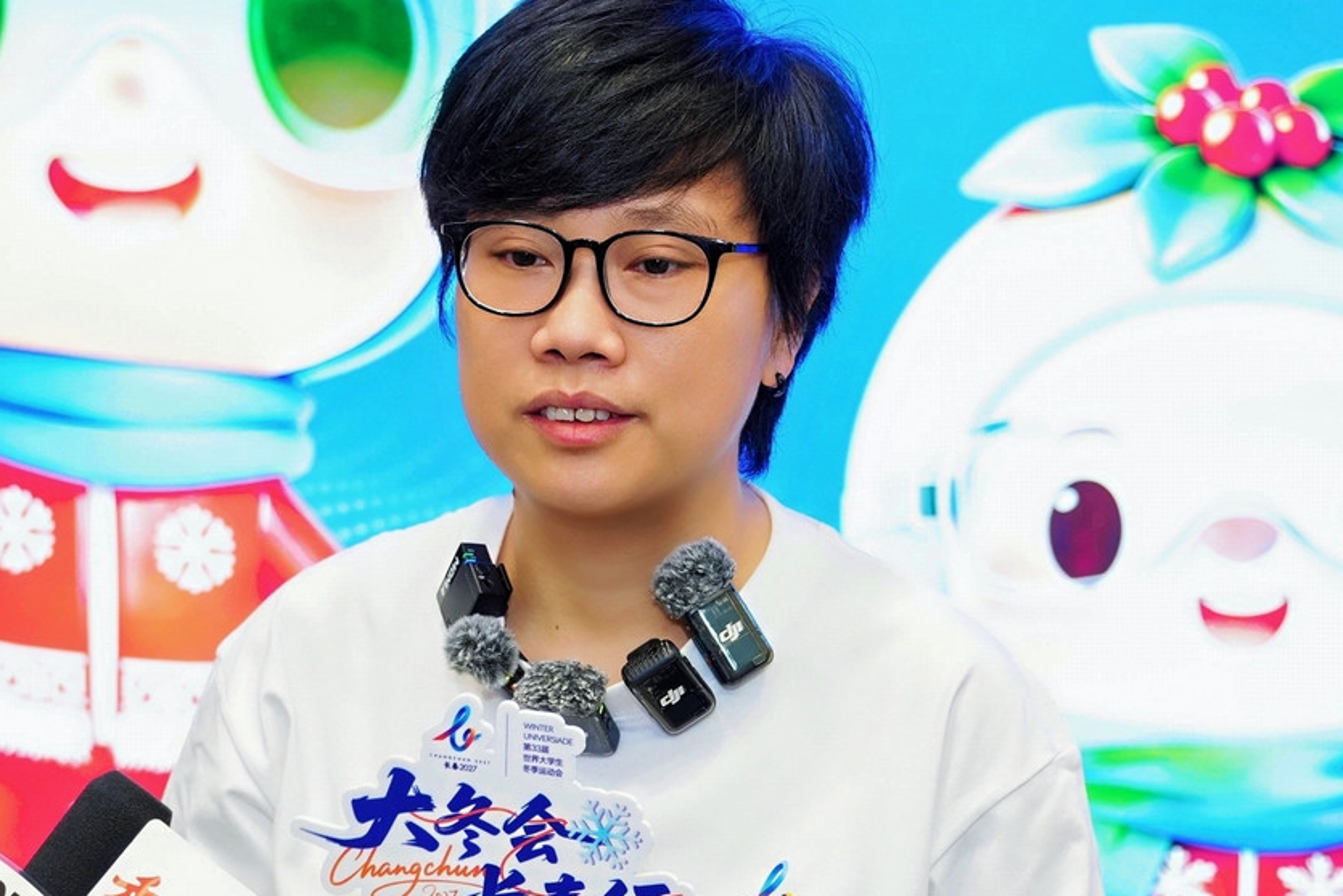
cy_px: 565
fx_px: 3358
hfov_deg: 22.6
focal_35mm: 90
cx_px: 544
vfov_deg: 15.2
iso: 640
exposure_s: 1/36
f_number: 4
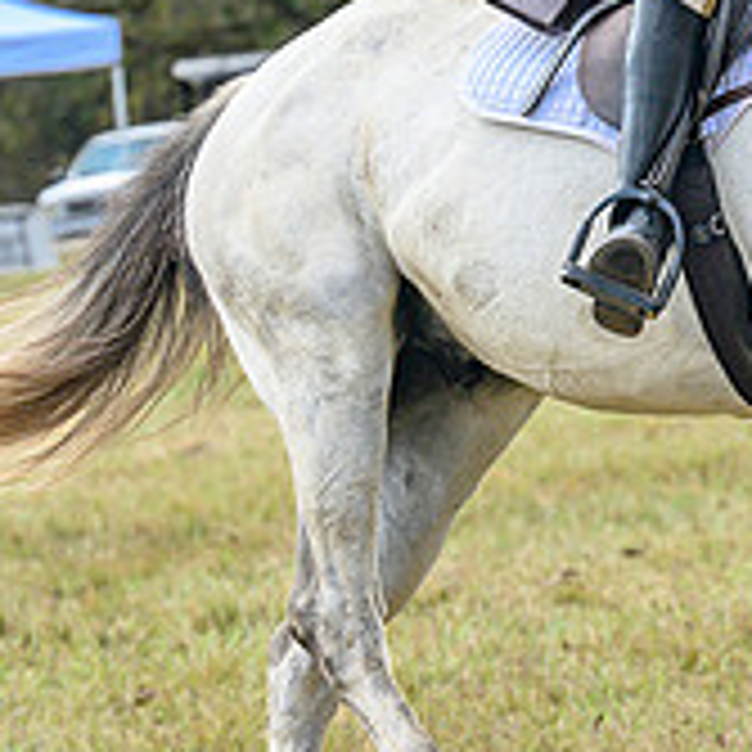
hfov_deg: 5.5
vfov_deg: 5.5
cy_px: 79
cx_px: 673
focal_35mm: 320
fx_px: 7865
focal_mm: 83
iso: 640
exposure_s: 1/1000
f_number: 3.5
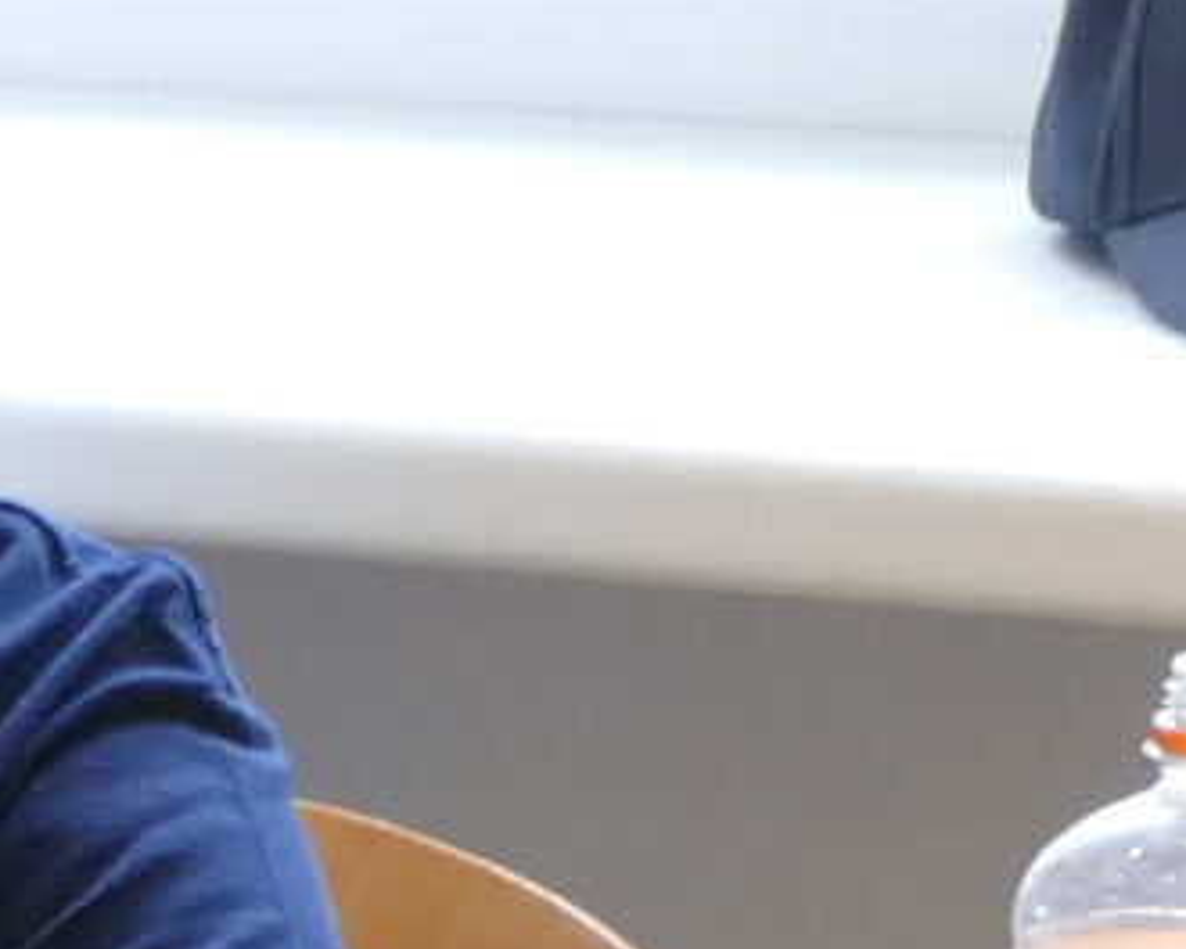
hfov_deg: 6.7
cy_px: 1932
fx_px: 9723
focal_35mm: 277
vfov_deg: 5.5
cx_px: -1211
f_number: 3.1
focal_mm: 13.97
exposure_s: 1/80
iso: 320
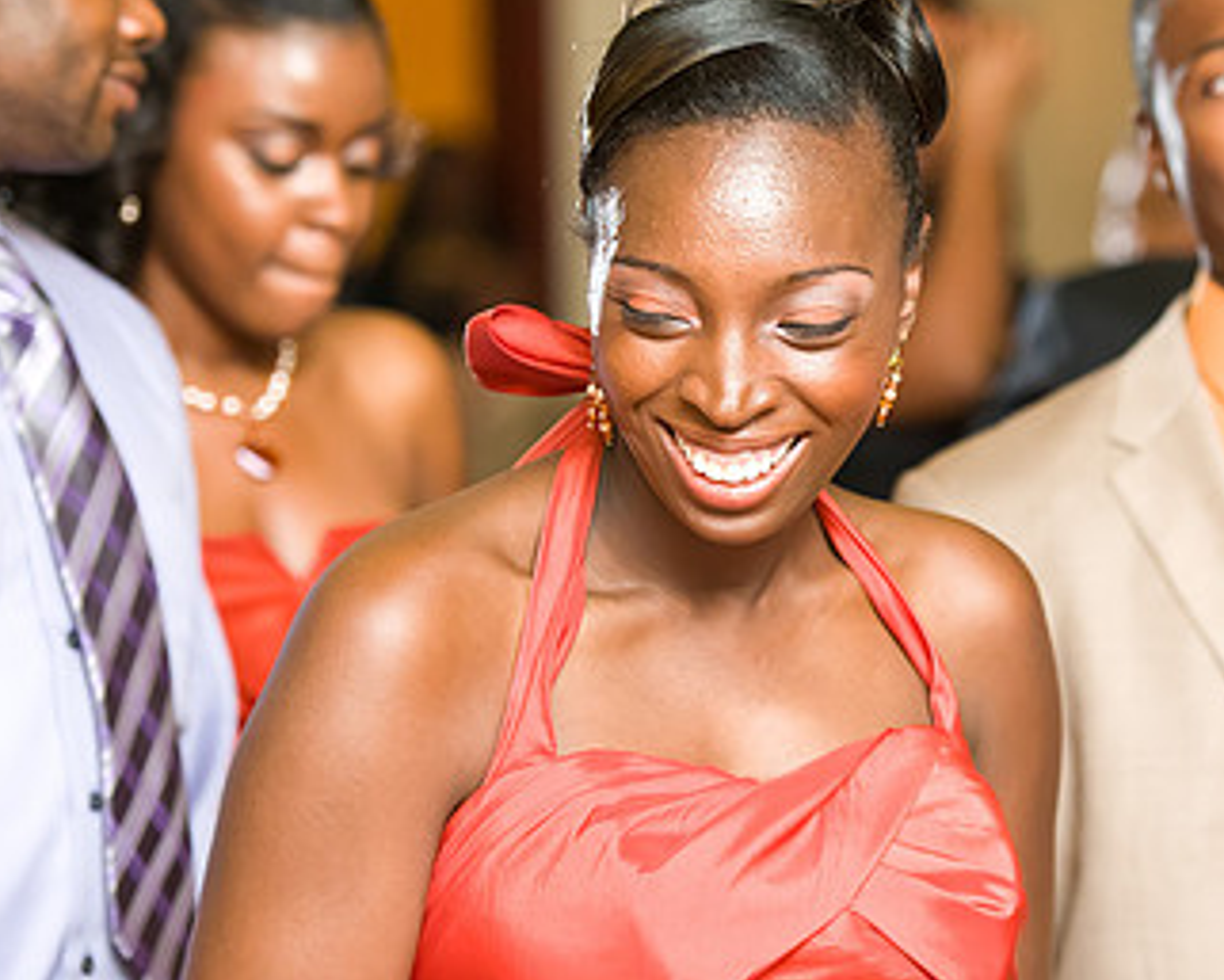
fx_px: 6885
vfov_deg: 8.1
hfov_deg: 10.1
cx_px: 850
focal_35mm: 190
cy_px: 347
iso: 3200
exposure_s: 1/125
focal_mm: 112
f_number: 3.2
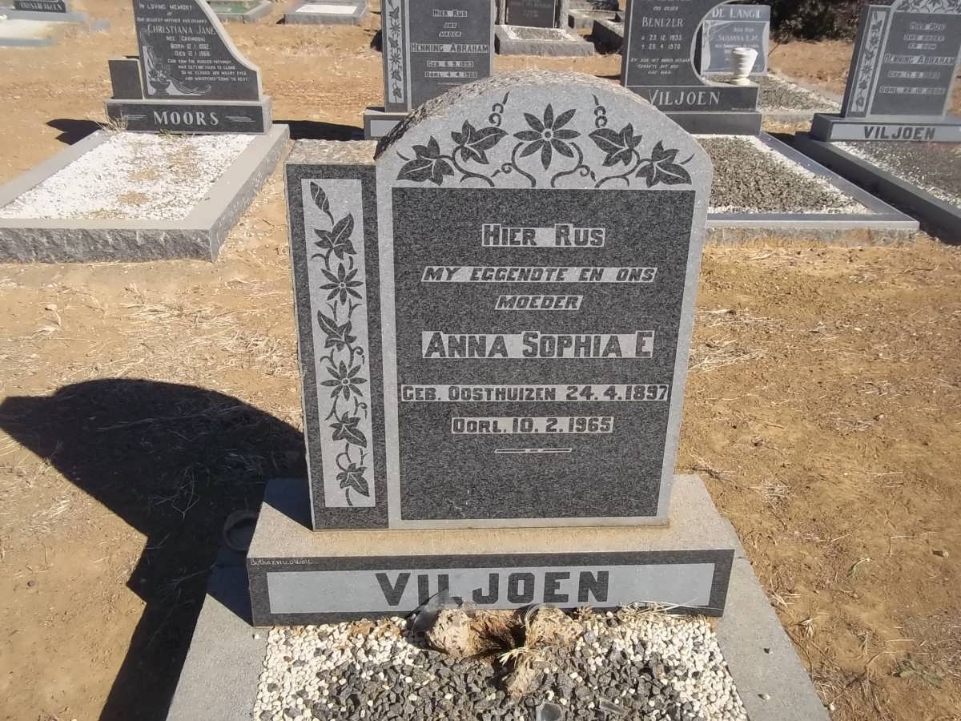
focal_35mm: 32
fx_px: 888
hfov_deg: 56.8
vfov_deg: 44.2
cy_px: 360
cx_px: 480
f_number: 5.5
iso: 80
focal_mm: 5.7
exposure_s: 1/500
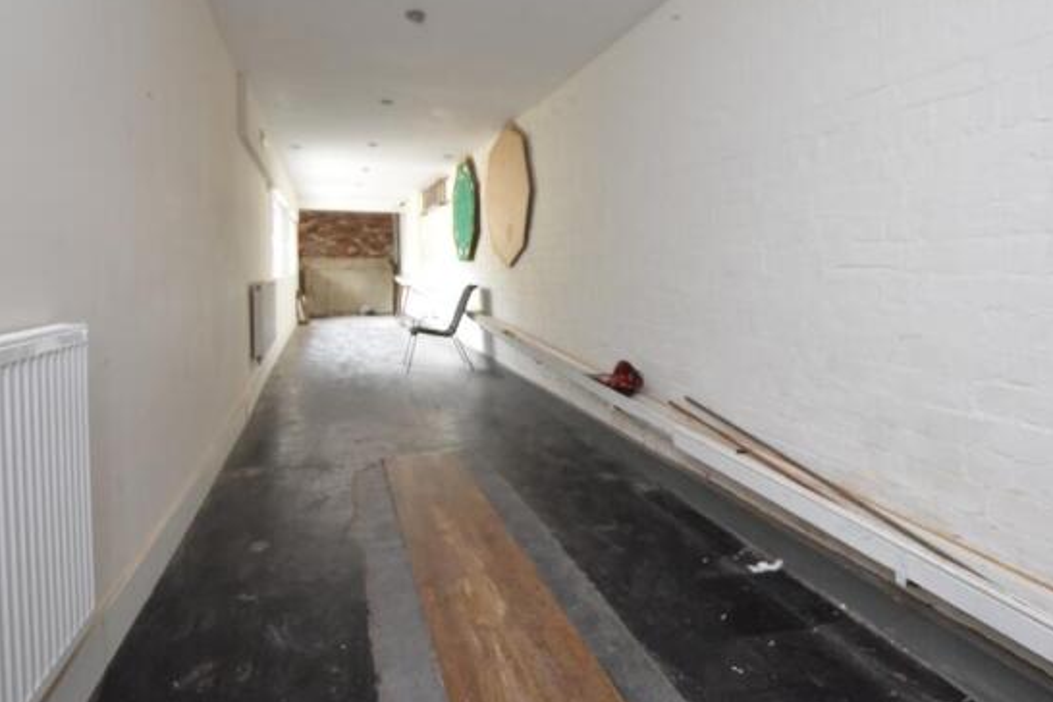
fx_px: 526
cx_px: 551
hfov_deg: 89.9
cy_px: 306
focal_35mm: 18
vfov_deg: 67.1
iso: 900
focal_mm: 10
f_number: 3.5
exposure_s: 1/60
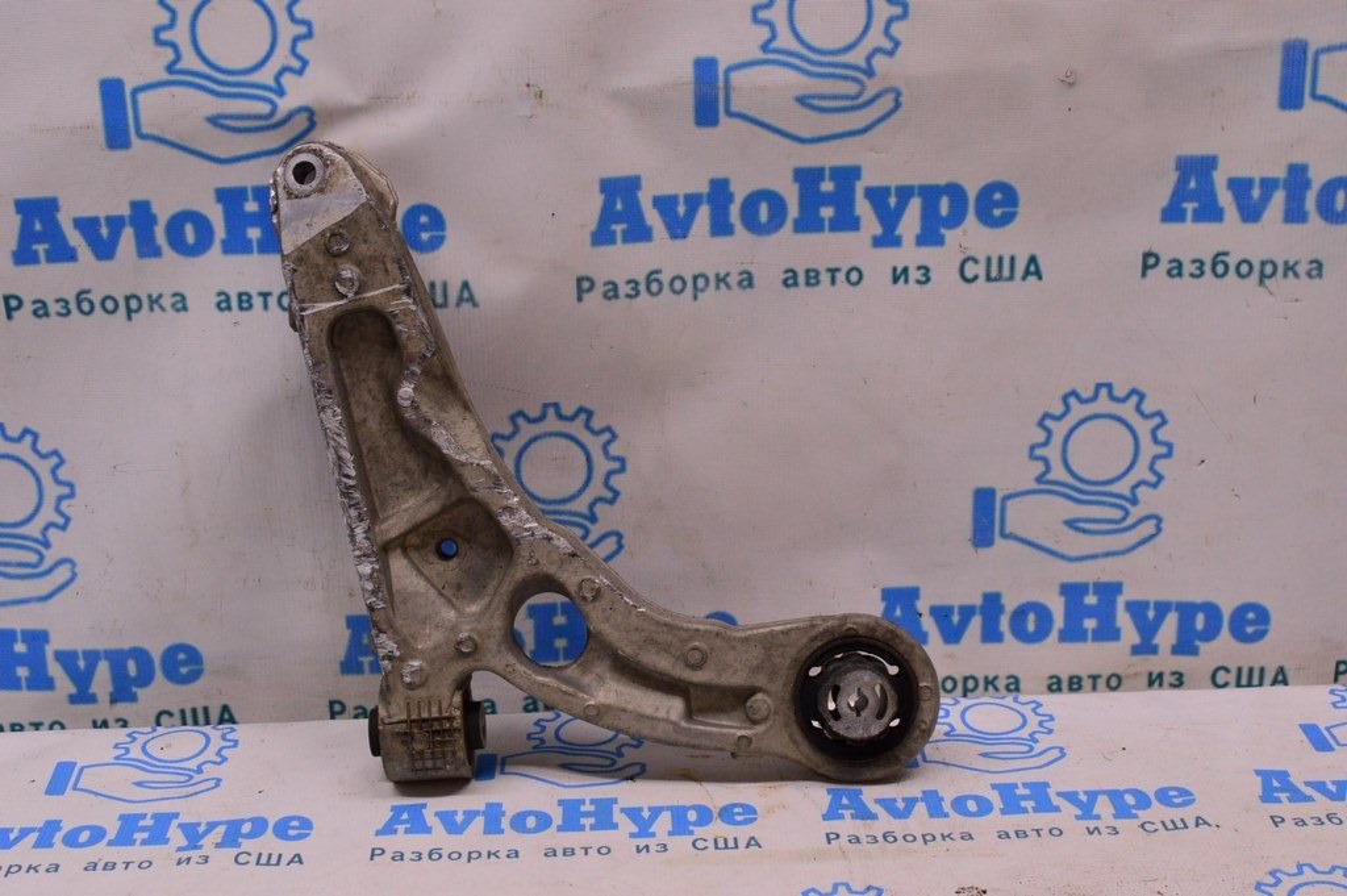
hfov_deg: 38.9
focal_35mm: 51
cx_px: 674
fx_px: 1907
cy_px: 448
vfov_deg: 26.4
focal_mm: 34
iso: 1600
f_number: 8
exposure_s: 1/125
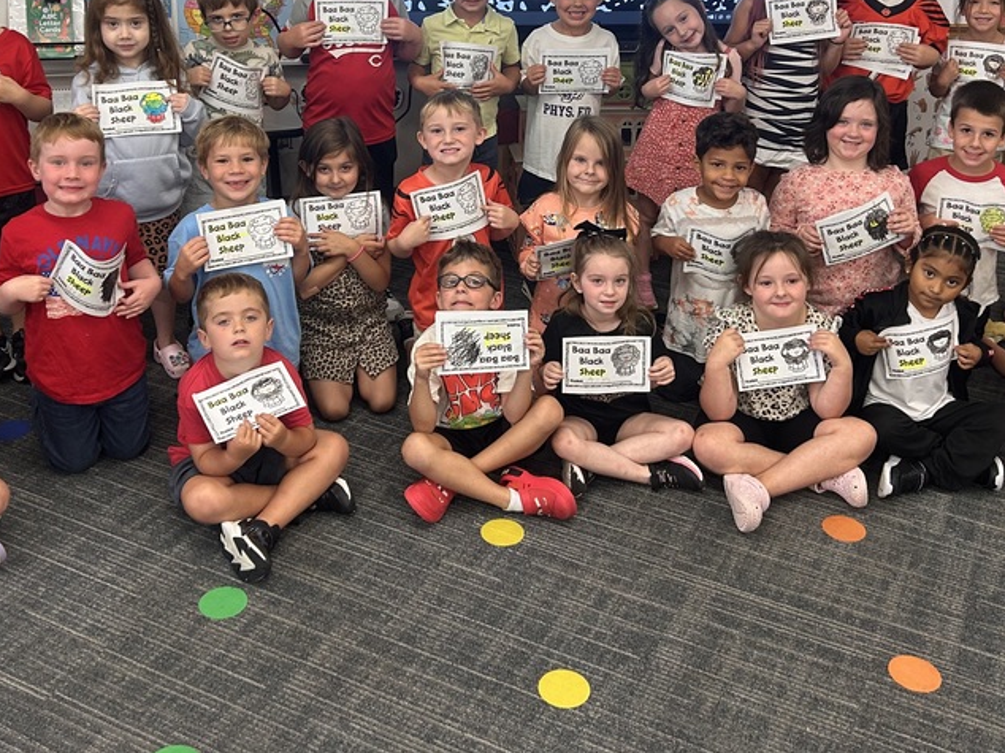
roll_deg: -1.2
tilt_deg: -18.6
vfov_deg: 33.4
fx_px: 1219
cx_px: 498
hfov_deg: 44.8
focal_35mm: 42
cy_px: 154
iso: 100
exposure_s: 1/120
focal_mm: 5.7
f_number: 1.5
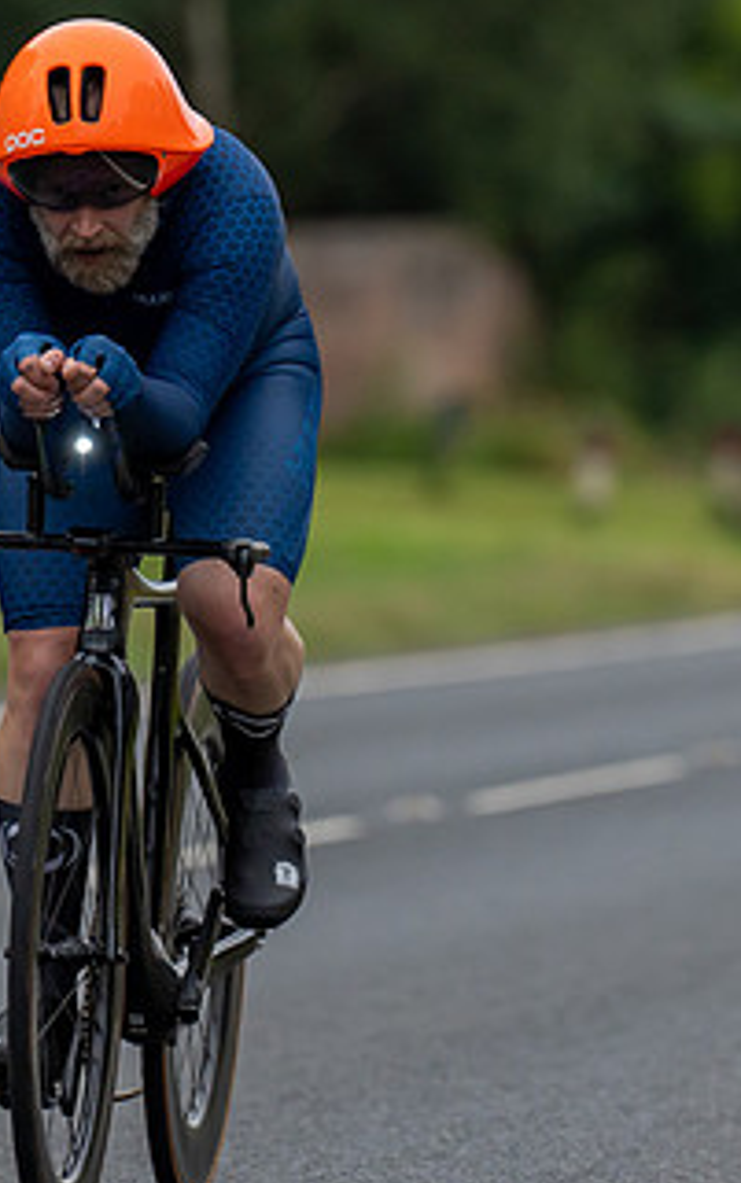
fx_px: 18522
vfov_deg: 3.7
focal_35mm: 574
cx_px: 419
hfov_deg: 2.3
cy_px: 248
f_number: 3.2
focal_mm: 185
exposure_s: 1/640
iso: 1000
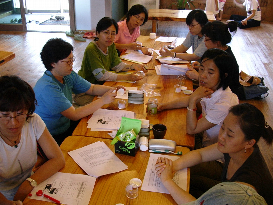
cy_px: 104
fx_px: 300
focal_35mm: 38
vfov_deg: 37.7
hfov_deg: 49.0
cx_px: 134
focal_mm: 5.6
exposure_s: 1/16.9
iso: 70
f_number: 2.7
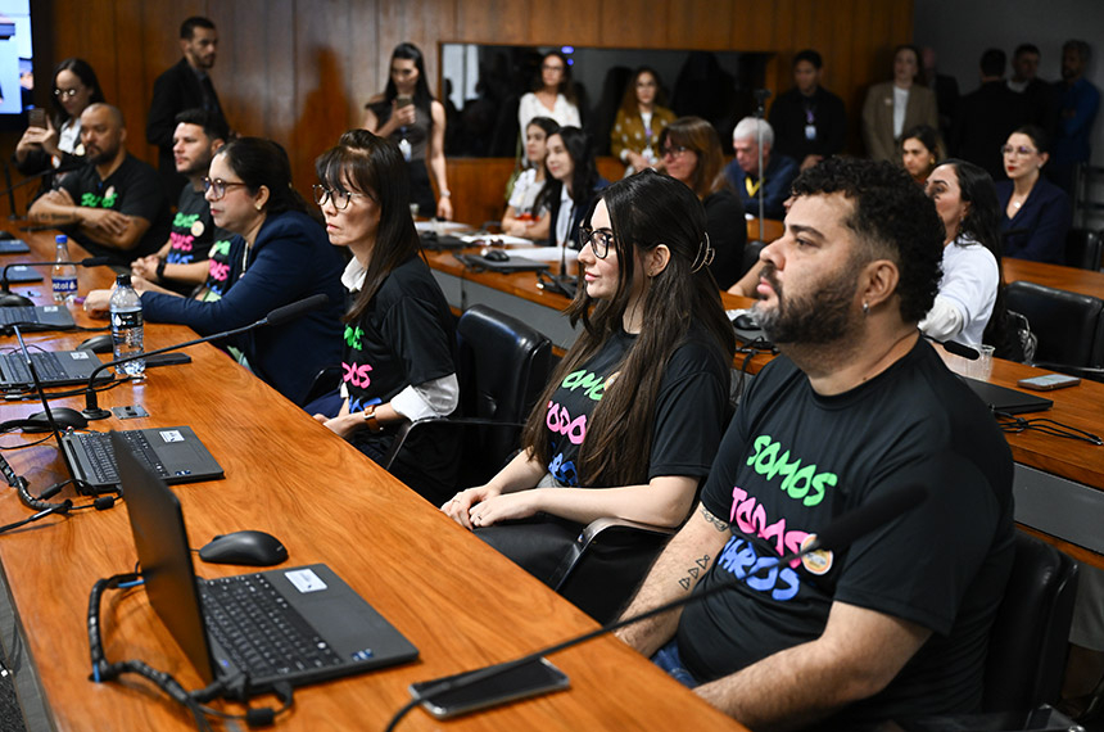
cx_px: 552
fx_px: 1377
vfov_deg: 29.7
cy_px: 366
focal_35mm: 45
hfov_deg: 43.7
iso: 1600
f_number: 3.2
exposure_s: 1/160
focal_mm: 45
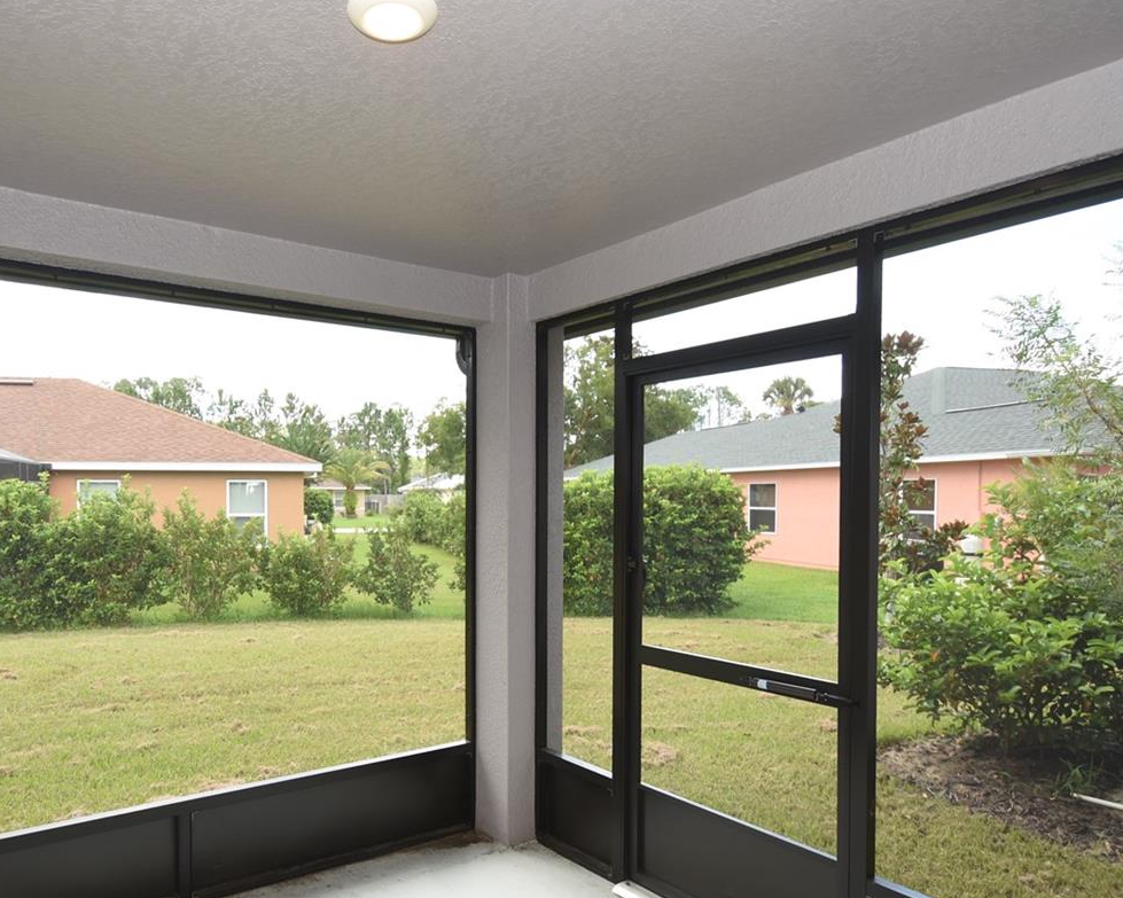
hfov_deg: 71.5
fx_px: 764
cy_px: 512
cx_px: 426
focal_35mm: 23
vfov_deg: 60.6
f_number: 4
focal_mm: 10
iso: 100
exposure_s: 1/80
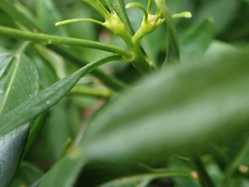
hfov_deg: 26.9
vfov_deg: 20.1
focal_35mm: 71
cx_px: 49
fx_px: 511
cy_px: 1
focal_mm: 5.5
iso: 250
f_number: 2.3
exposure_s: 1/125
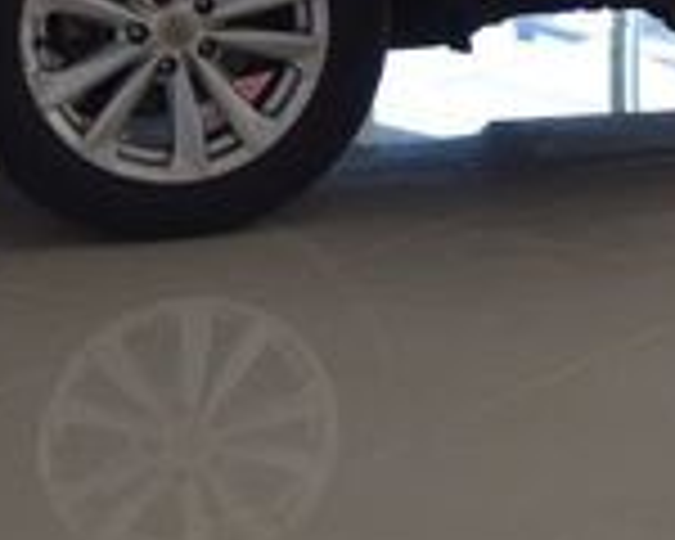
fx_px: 3476
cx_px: 734
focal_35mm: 174
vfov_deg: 8.7
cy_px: -279
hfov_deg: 11.0
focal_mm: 29
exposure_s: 1/320
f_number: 4.5
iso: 500
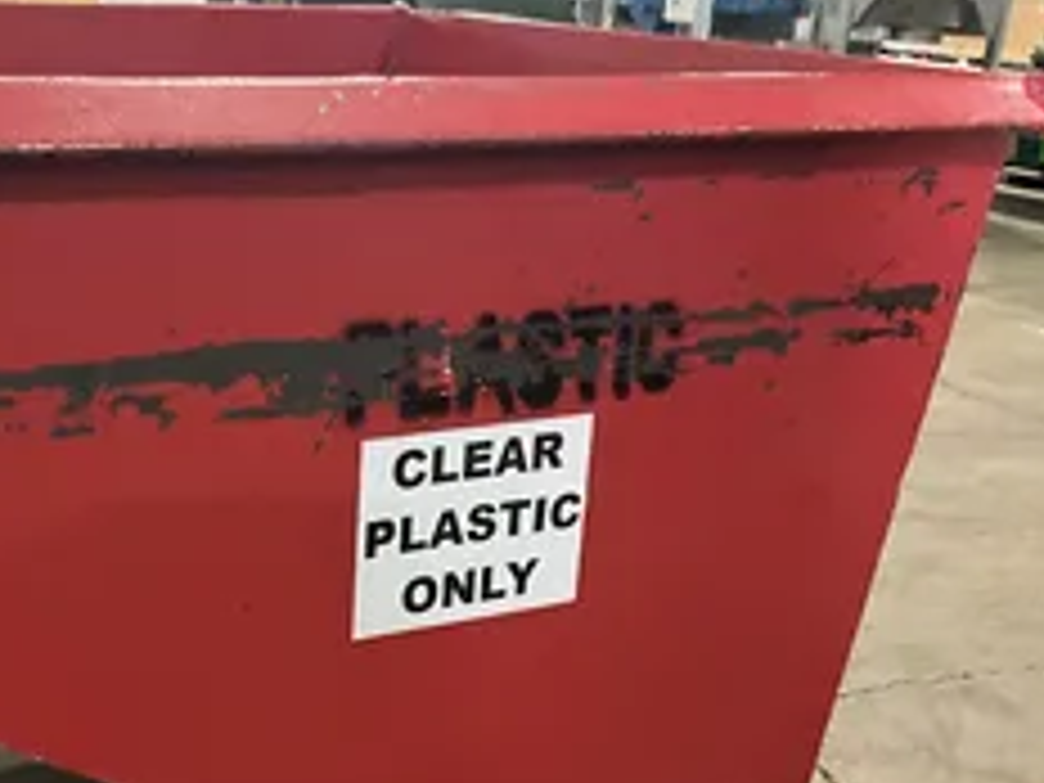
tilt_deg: -22.2
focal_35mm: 50
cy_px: 554
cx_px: 320
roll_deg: -2.3
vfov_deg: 28.8
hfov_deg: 37.6
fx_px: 1508
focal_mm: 3
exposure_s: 1/30
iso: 400
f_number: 1.8
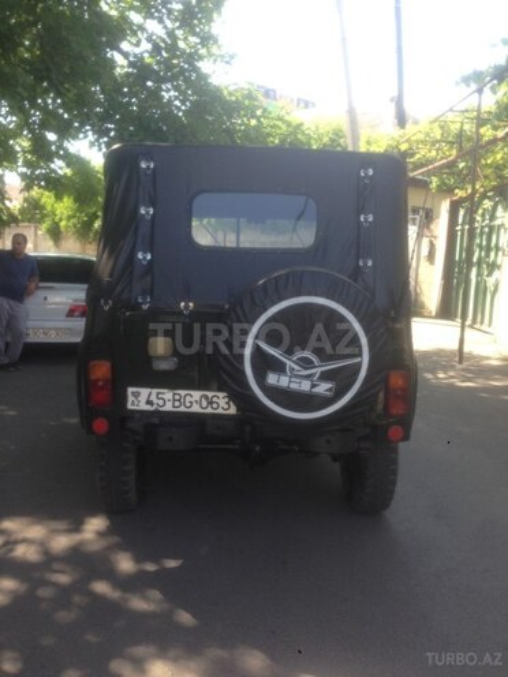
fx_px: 646
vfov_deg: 55.4
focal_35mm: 33
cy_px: 338
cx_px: 254
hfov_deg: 42.9
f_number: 2.4
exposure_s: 1/200
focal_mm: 4.12
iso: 50
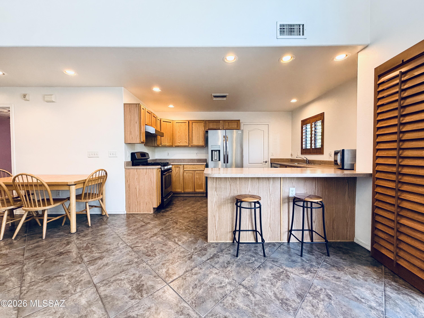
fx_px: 171
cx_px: 212
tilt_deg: -1.3
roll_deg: -0.4
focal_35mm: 14
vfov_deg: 85.7
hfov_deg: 102.1
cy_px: 159
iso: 250
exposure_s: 1/120
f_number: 2.2
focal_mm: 2.22
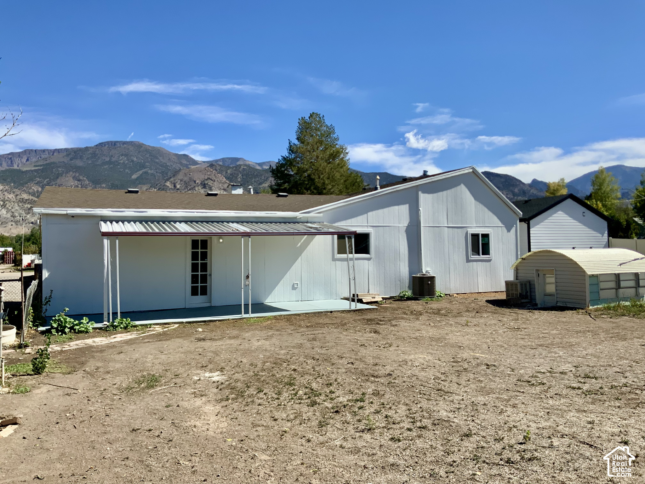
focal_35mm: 29
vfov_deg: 48.2
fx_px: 540
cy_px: 242
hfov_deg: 61.7
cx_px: 322
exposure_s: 1/2141
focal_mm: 3
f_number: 1.8
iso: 16
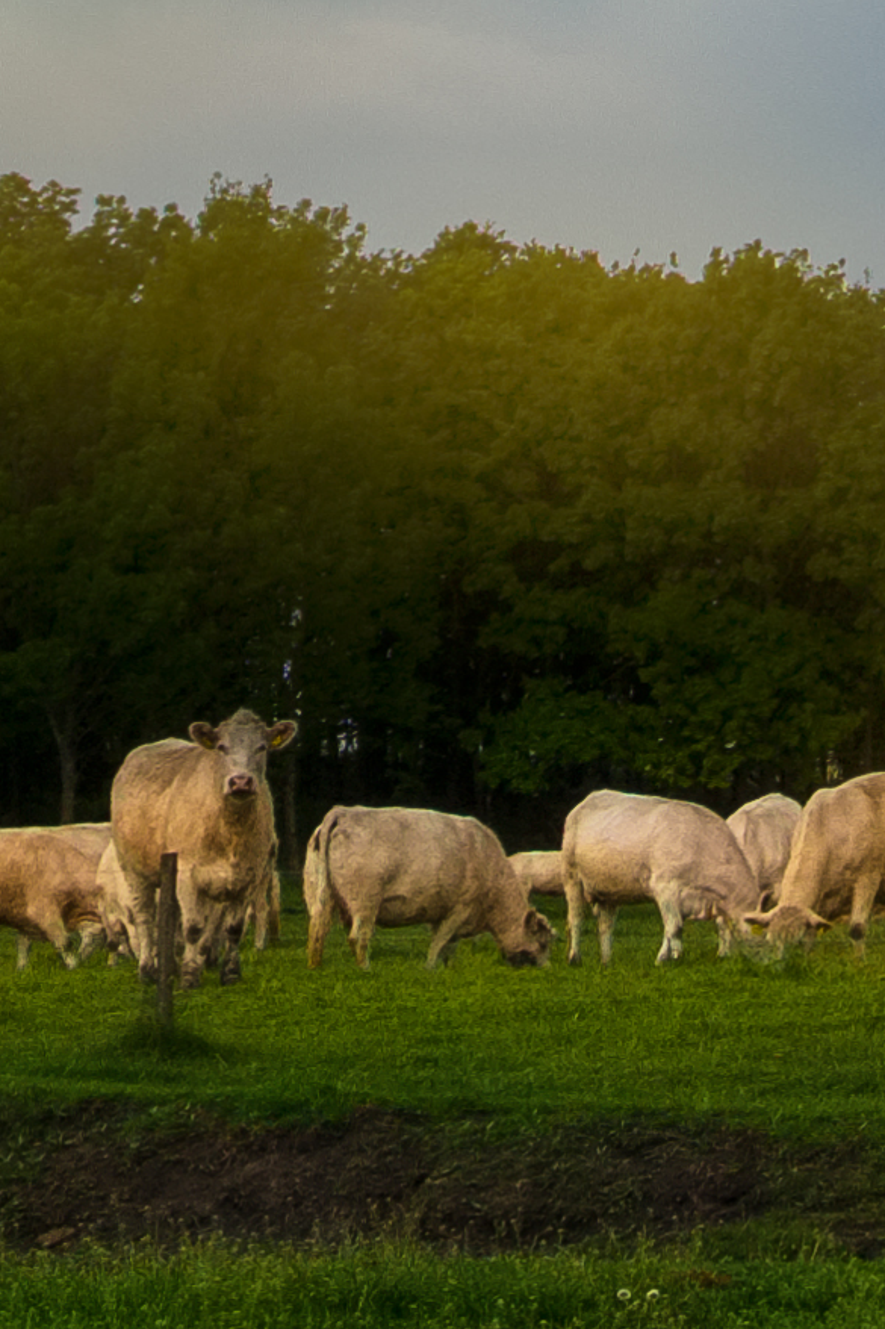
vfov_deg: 9.3
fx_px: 7820
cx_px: 2272
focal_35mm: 212
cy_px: -898
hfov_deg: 6.1
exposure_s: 1/150
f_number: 8
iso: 200
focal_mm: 25.4
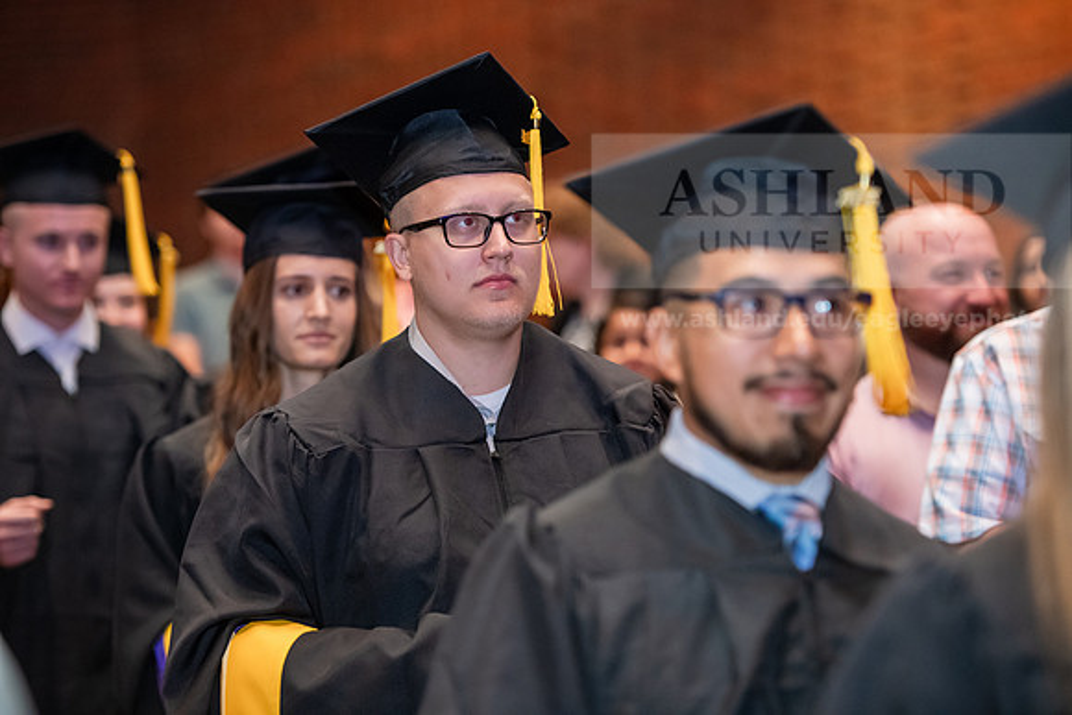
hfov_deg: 15.8
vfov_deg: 10.6
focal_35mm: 130
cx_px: 536
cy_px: 358
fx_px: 3872
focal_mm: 130
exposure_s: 1/200
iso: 3200
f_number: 3.2
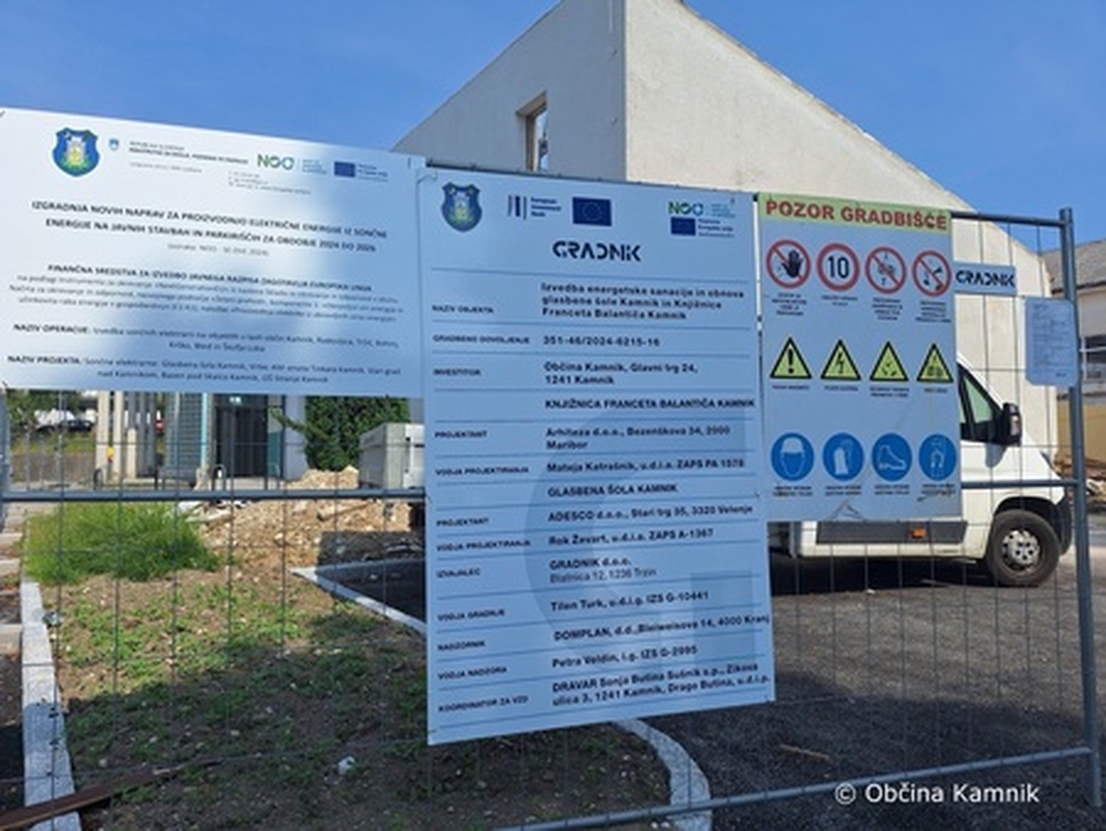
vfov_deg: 58.9
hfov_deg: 73.9
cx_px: 553
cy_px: 416
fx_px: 735
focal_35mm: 23
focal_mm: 5.54
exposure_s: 1/3759
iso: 40
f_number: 1.8
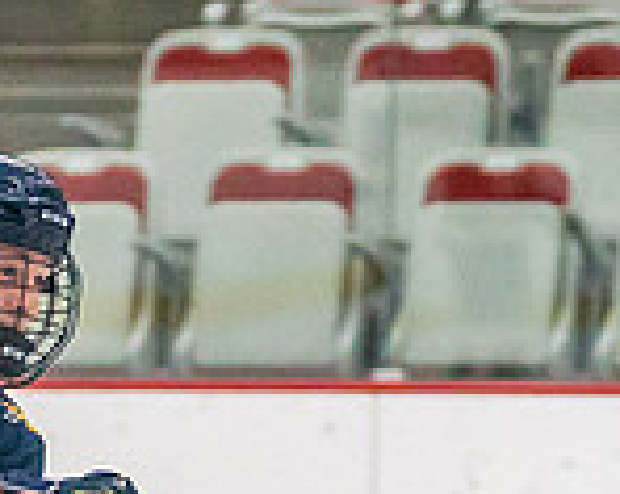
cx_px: -127
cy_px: 958
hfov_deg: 2.7
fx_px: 13011
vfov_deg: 2.2
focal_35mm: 710
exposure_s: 1/1250
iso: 3200
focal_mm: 112
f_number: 2.8
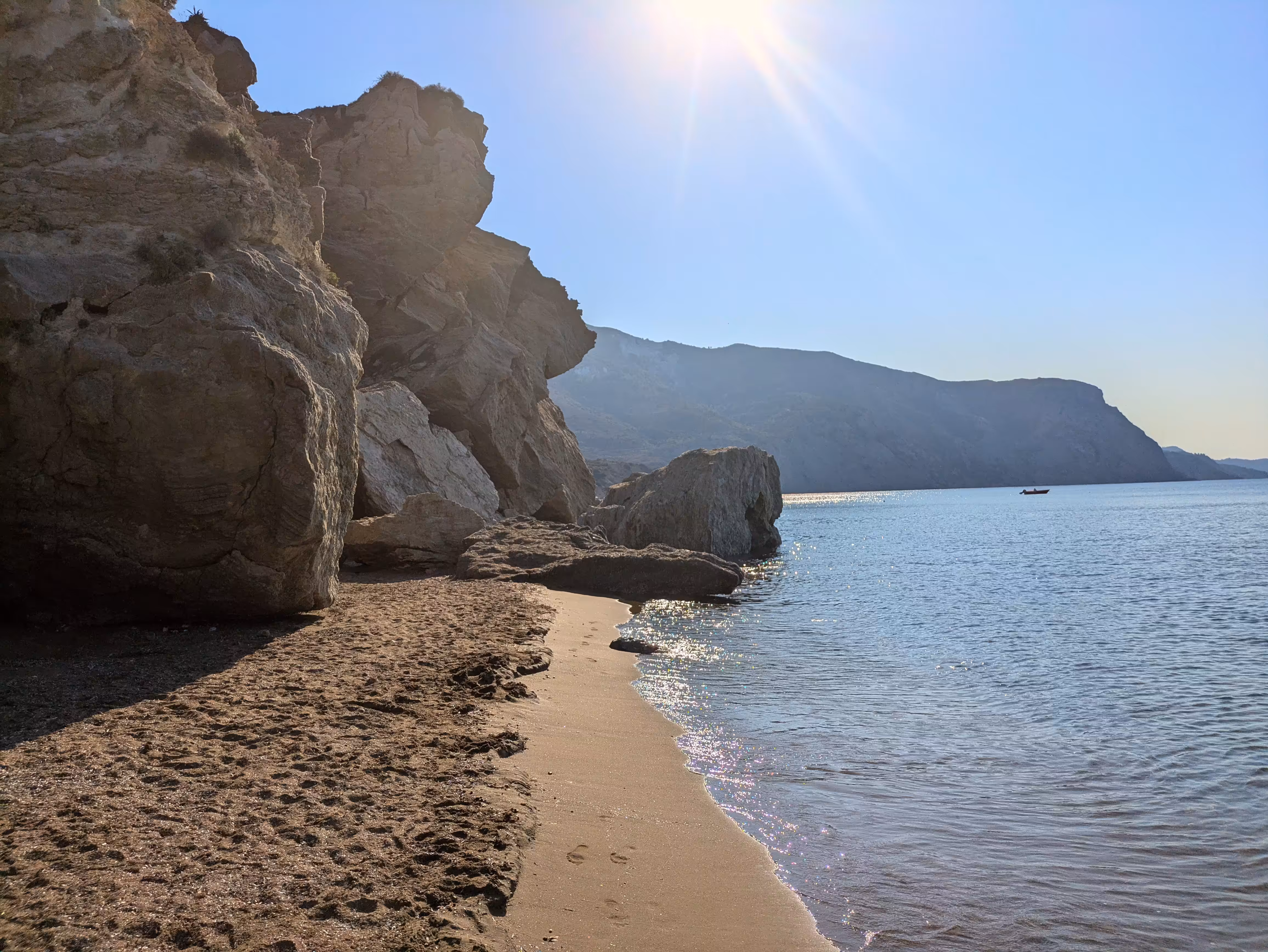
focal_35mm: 25
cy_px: 476
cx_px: 634
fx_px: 916
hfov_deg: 69.4
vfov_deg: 54.9
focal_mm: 5.43
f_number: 1.89
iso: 44
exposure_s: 1/11905
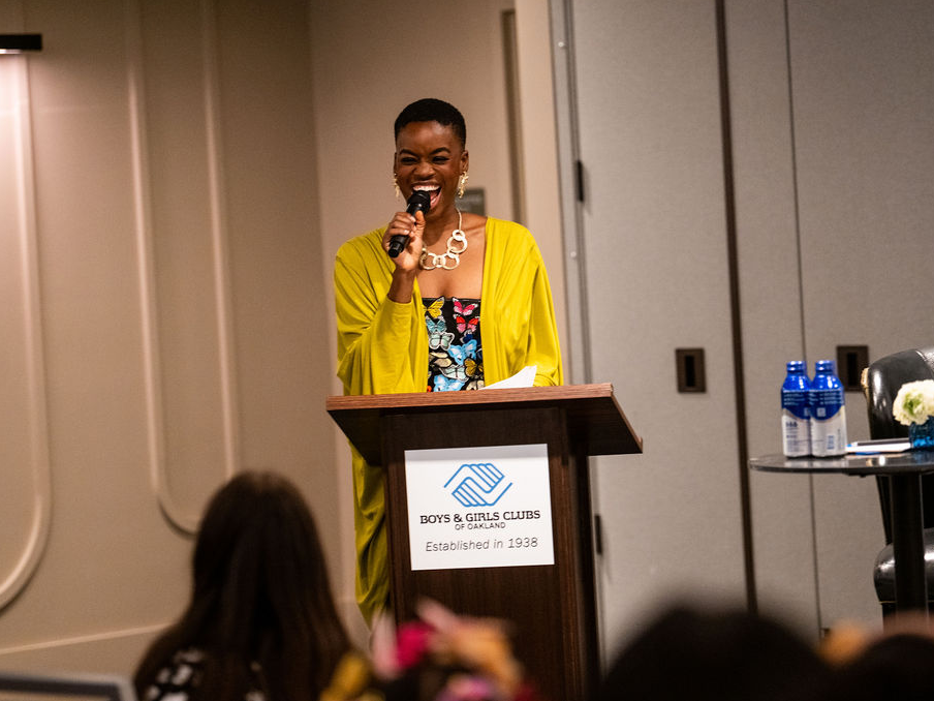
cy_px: 350
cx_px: 494
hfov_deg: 13.4
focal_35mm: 147
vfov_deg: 10.1
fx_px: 3966
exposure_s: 1/100
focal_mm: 135
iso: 2500
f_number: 2.8
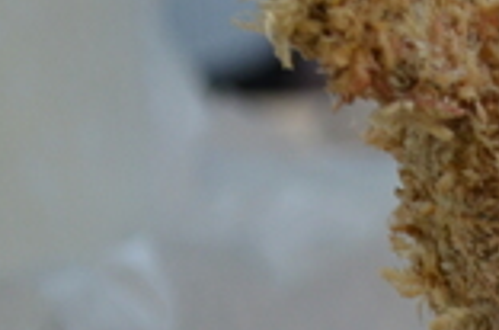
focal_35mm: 324
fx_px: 4477
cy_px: 96
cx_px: 1068
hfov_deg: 6.2
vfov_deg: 4.2
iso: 800
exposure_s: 1/125
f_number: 5.6
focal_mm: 48
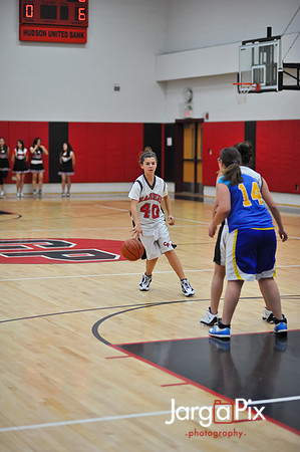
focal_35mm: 85
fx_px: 1065
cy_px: 226
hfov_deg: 16.0
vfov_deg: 23.9
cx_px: 150
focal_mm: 85
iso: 900
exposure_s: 1/500
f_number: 2
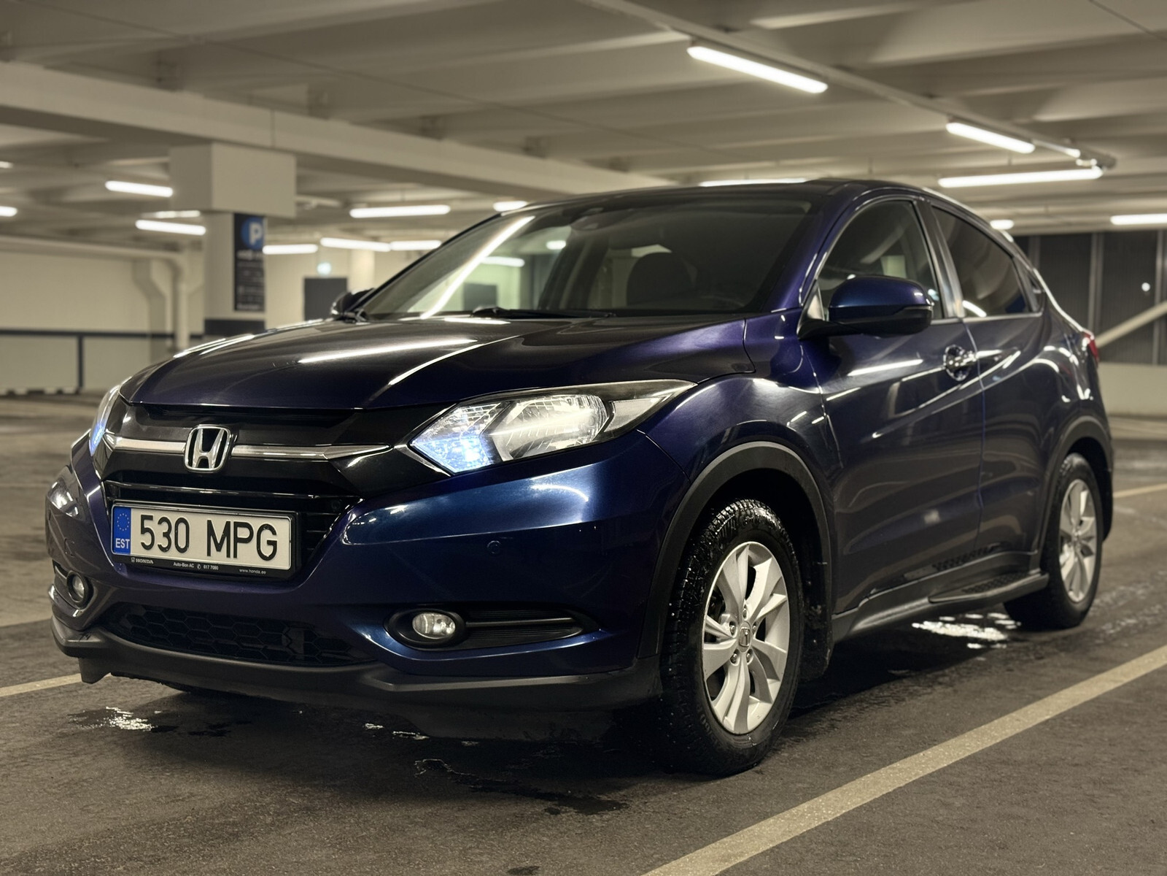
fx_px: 1618
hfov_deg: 39.7
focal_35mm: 48
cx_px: 584
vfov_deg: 30.3
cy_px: 438
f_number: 1.78
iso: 125
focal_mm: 6.76
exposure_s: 1/50
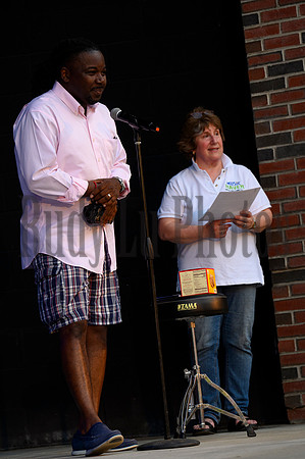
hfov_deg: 9.1
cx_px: 152
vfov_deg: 13.7
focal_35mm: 150
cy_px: 230
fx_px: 1911
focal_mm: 150
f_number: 5.6
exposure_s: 1/320
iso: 1600
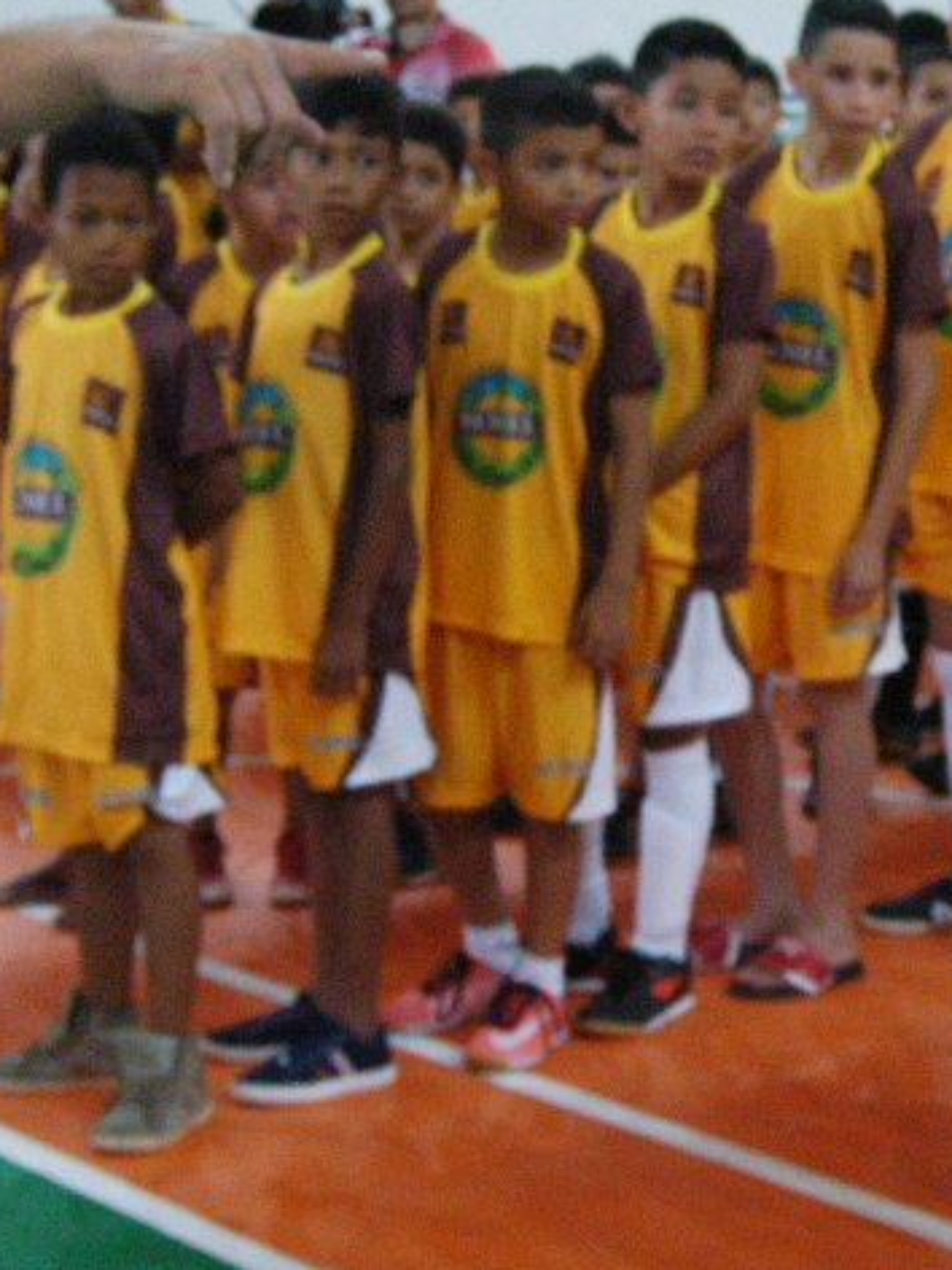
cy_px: 465
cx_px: 750
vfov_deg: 18.6
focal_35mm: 106
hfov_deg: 14.0
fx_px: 3870
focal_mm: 23
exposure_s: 1/45
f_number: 5.6
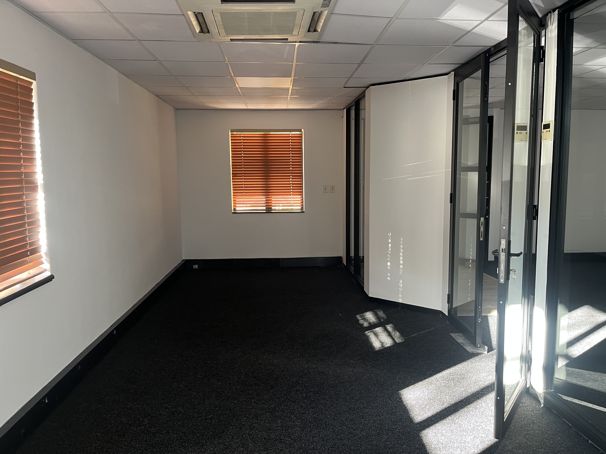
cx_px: 303
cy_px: 227
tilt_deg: -5.4
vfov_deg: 53.1
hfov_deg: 67.3
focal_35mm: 26
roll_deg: +2.1
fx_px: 455
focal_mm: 5.1
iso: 160
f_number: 1.6
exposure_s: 1/60
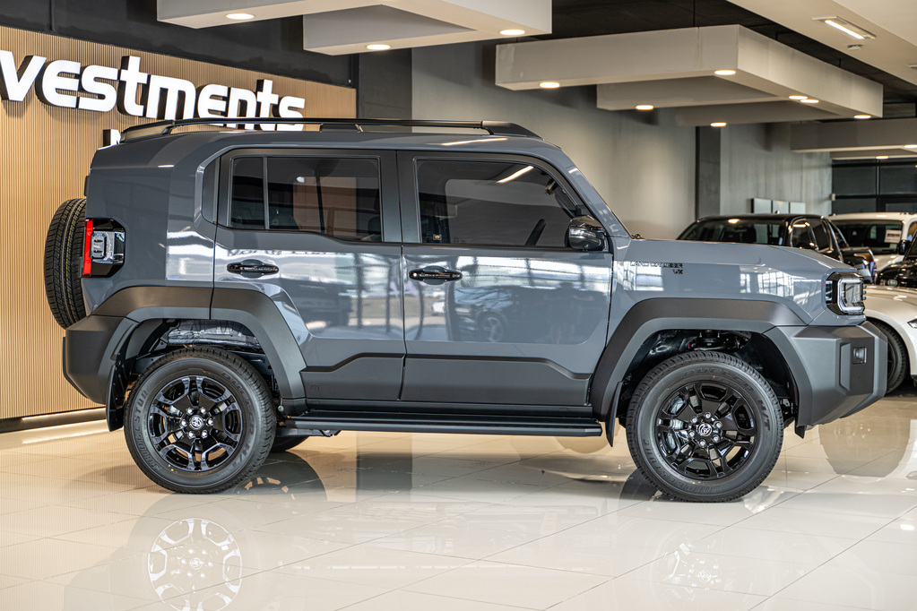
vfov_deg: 25.1
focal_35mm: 54
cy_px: 306
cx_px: 458
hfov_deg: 36.9
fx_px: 1375
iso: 500
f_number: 2.8
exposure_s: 1/125
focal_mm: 54
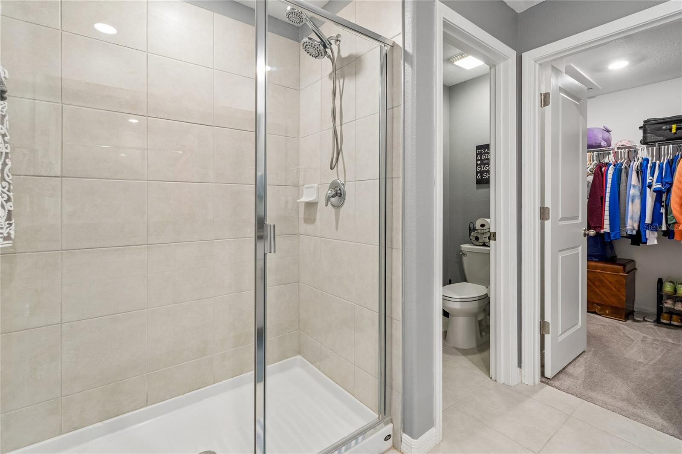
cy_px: 227
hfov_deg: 100.4
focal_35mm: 15
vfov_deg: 77.3
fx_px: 284
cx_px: 341
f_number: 7.1
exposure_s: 1/4
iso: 100
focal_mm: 10
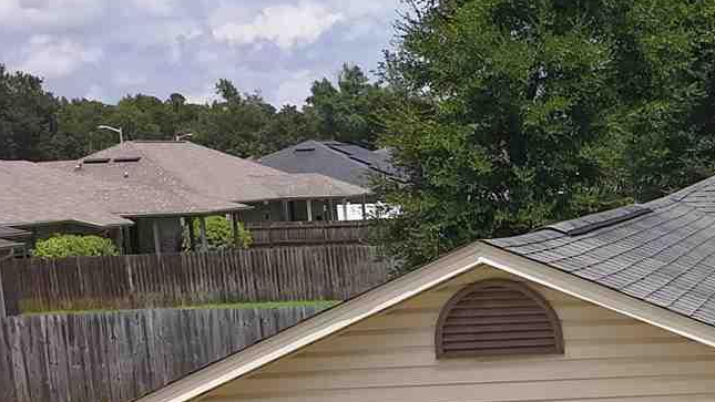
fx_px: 1574
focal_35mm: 83
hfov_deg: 22.1
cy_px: 433
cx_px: 1007
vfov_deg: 14.3
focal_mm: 4.55
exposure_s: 1/1000
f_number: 2.8
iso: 110
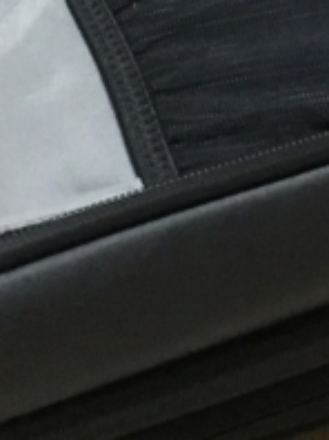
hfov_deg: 9.5
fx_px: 1905
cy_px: -158
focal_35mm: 150
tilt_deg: -46.0
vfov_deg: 12.7
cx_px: 531
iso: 250
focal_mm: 4.15
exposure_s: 1/25
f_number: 2.2
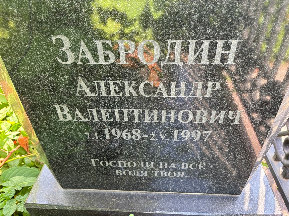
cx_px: 144
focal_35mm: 26
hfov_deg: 67.3
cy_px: 108
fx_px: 217
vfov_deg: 53.1
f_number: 1.6
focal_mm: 5.96
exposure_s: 1/121
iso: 100
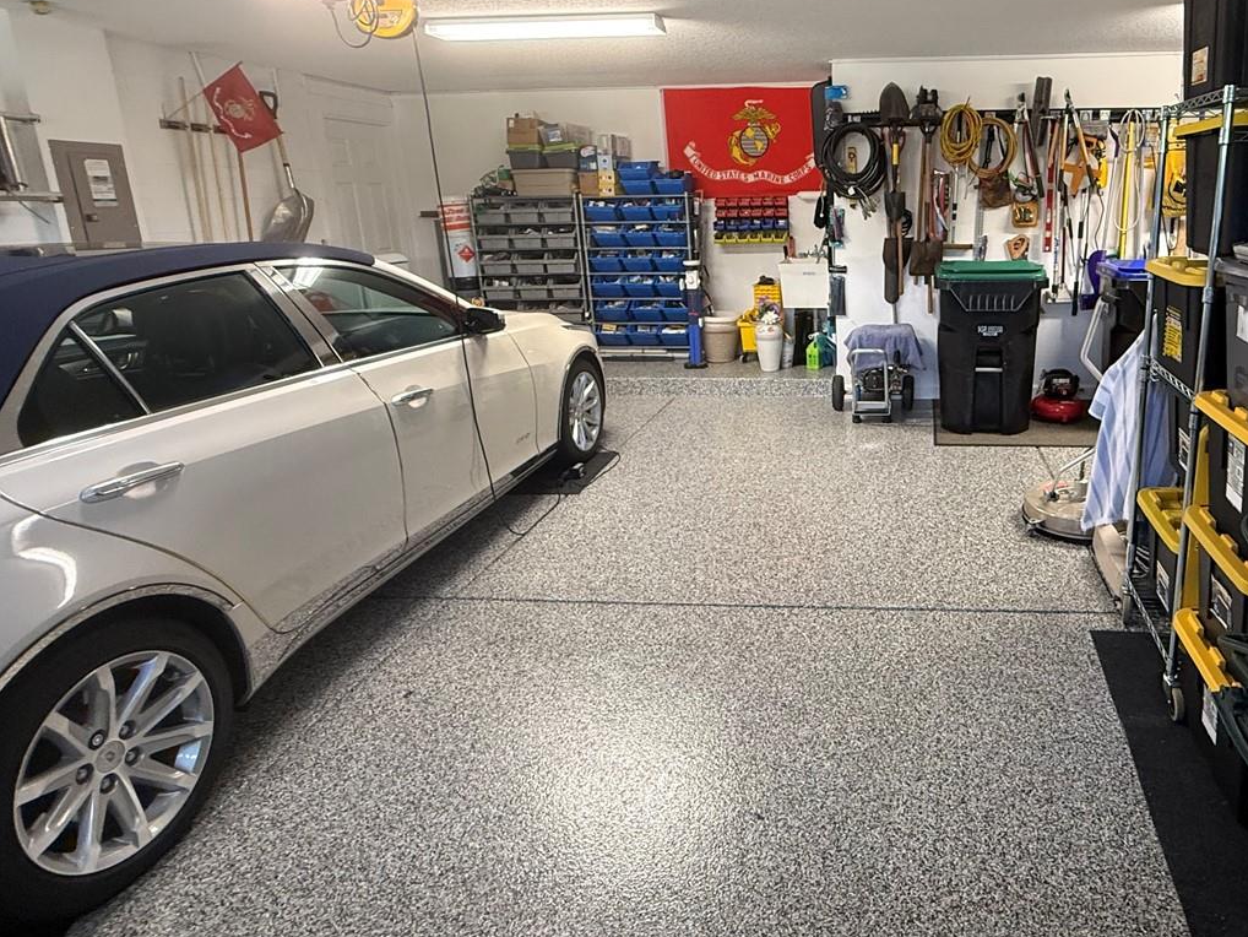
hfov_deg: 73.3
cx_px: 862
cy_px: 384
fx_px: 793
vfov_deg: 60.7
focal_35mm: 22
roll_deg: +0.5
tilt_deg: -13.8
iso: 320
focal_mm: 2.22
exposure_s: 1/60
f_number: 2.2
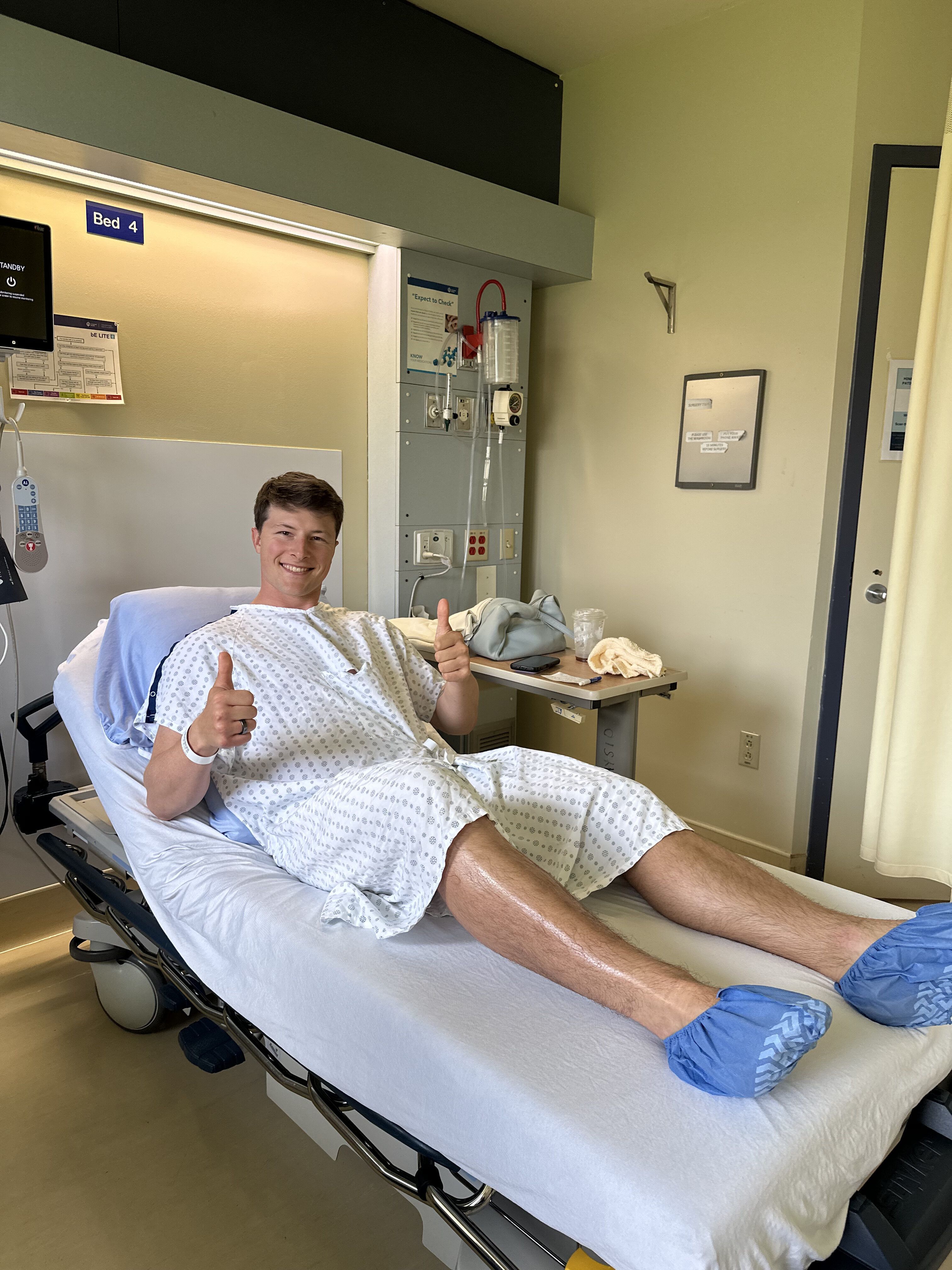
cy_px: 635
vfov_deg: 71.6
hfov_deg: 56.8
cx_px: 476
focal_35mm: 24
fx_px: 880
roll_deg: -1.7
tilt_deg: -9.4
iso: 125
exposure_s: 1/120
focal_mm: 6.86
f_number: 1.78
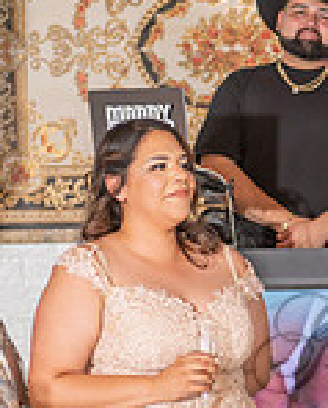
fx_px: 3109
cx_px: 469
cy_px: 343
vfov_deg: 7.5
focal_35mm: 257
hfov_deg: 6.0
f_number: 3.5
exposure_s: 1/200
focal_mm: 70
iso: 500
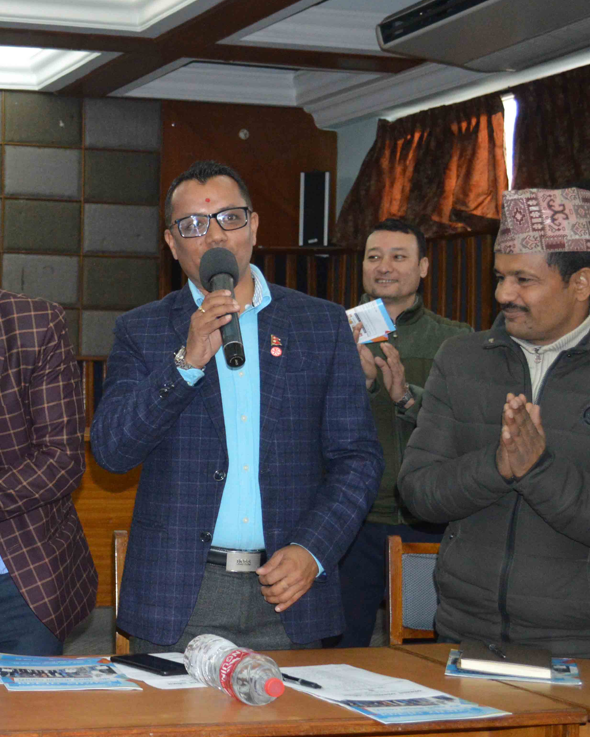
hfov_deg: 21.6
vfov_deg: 28.7
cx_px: -104
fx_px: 1440
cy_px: 408
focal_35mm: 66
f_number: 4
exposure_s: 1/60
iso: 1600
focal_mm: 24
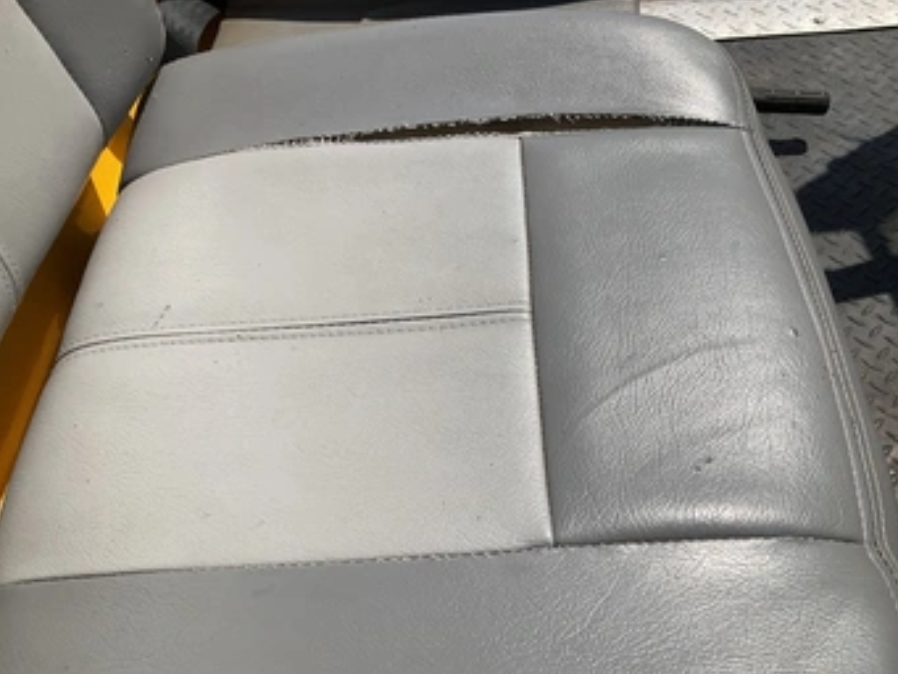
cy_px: 361
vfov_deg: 41.8
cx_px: 453
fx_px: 882
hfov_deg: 53.9
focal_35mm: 34
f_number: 1.8
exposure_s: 1/3534
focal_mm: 3
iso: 25
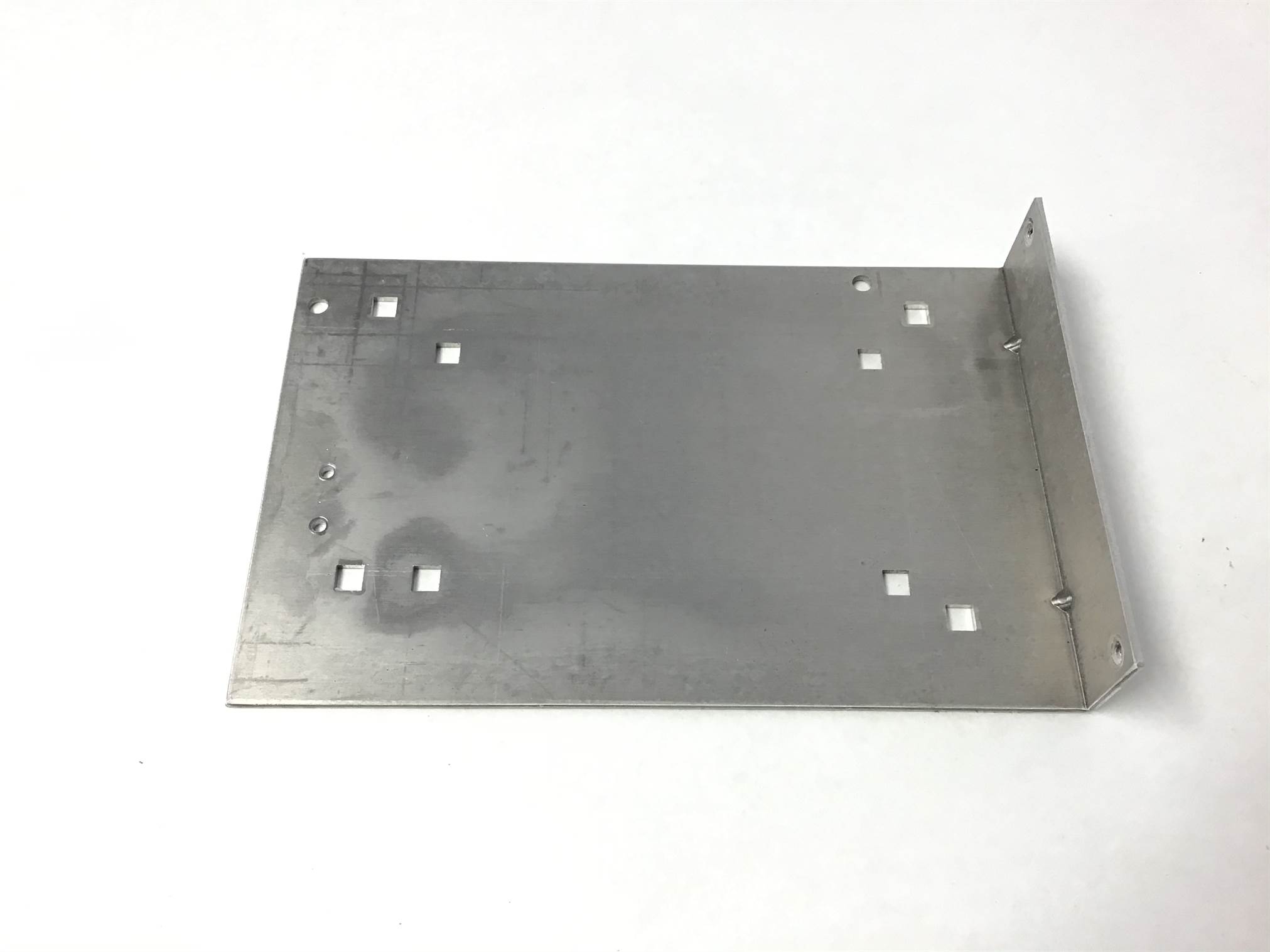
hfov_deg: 58.4
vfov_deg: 45.4
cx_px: 635
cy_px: 476
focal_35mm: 31
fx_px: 1137
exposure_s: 1/30
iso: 32
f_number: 2.4
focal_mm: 3.3
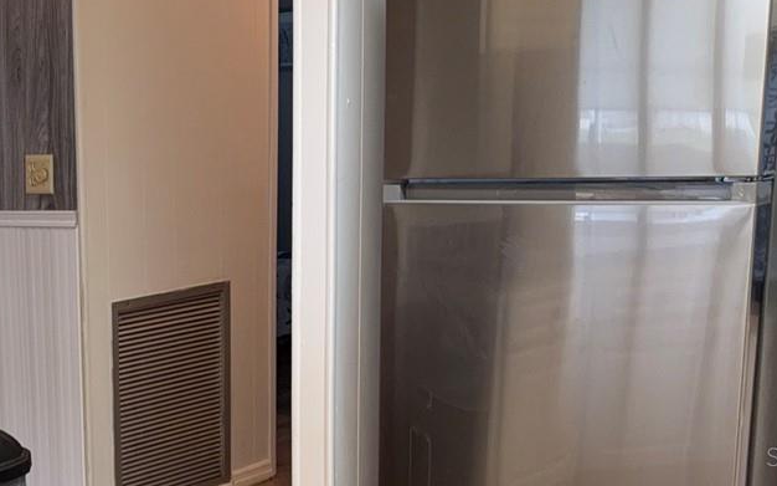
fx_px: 1376
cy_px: 456
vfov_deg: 19.6
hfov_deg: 28.2
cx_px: -109
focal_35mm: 65
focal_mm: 6.76
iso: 125
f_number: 1.78
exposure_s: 1/60
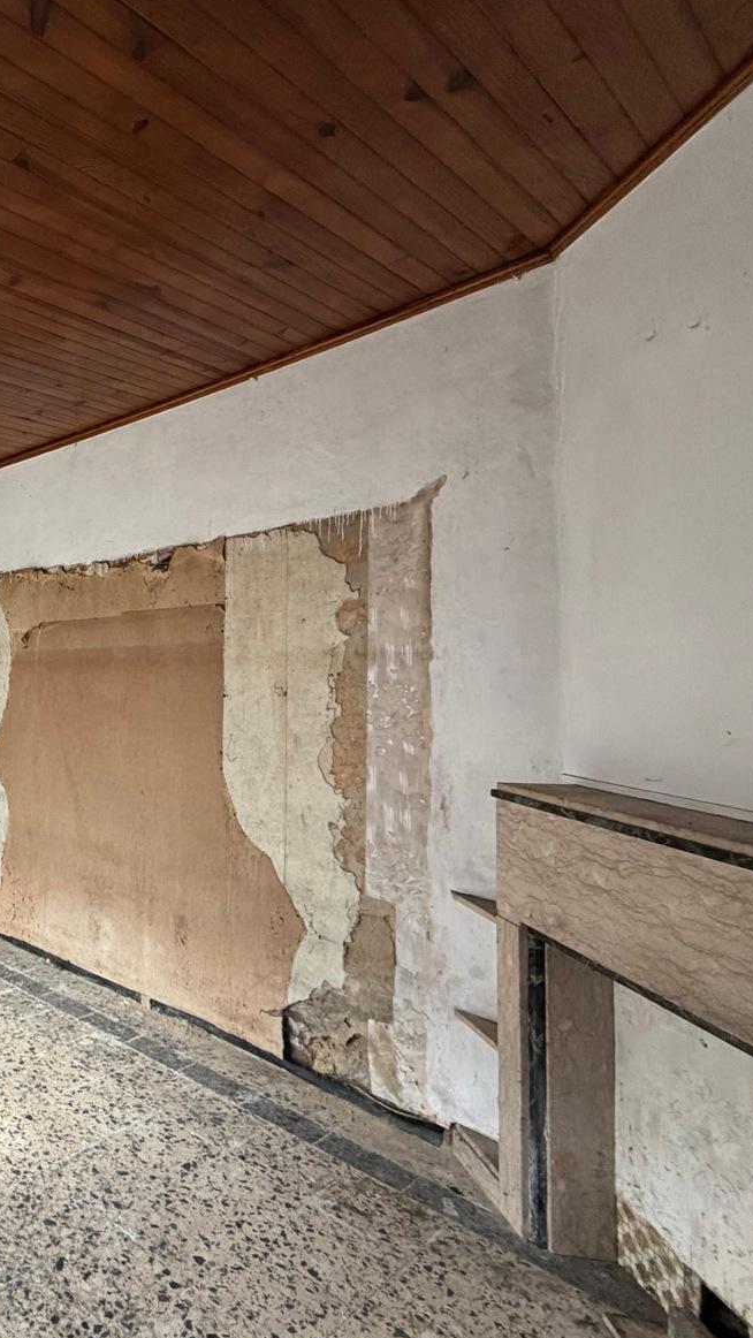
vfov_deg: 83.8
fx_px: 745
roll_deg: +0.5
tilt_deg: +0.8
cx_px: -61
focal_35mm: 21
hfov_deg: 42.8
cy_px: 664
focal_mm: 2.22
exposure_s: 1/121
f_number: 2.2
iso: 320
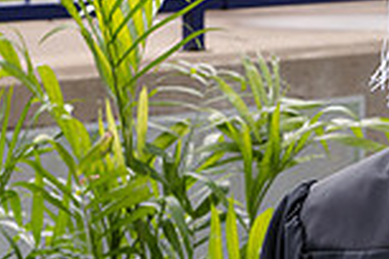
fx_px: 2377
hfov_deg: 9.2
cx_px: 478
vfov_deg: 6.2
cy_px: 202
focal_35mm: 220
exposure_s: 1/200
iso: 250
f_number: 5.6
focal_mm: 58
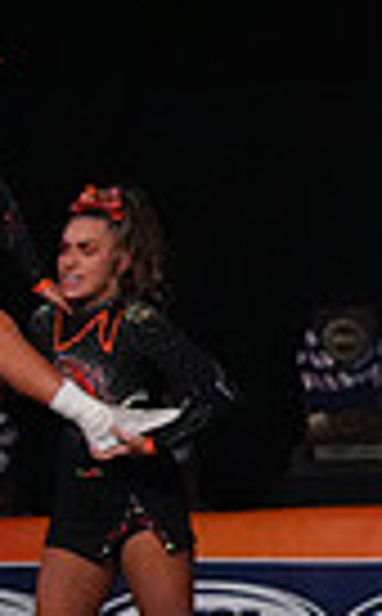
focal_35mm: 562
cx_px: 1227
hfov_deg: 2.3
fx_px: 9411
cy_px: 299
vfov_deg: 3.7
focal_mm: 130
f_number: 5.6
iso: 16000
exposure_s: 1/1250
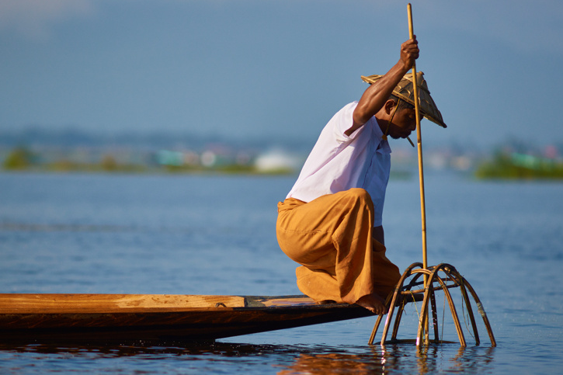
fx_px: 4315
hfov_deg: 7.5
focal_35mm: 276
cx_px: 258
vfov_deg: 5.0
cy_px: 226
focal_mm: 200
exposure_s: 1/6000
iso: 200
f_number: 2.8
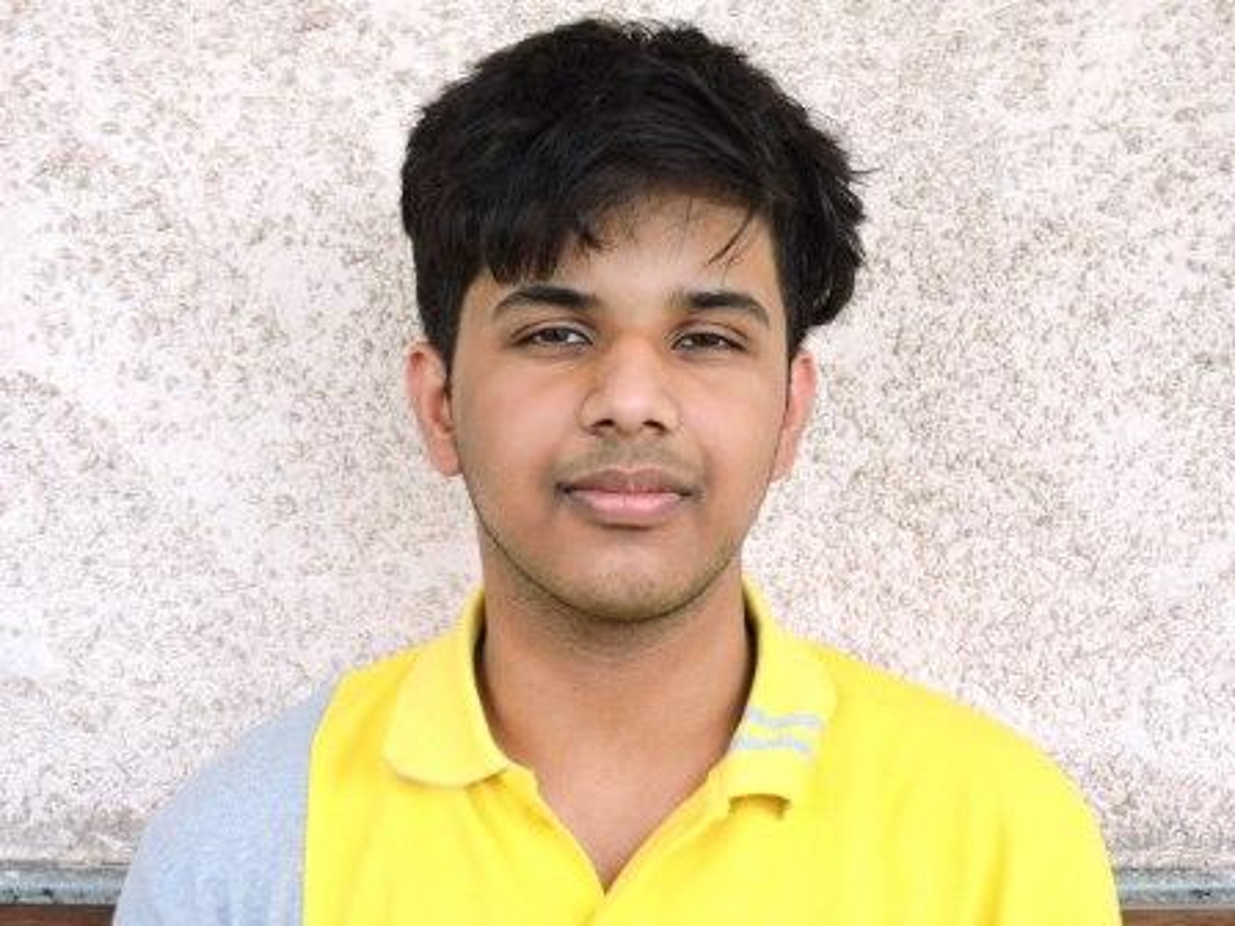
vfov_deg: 30.9
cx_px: 618
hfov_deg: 40.4
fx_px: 1677
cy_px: 463
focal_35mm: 47
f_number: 3.5
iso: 100
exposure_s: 1/60
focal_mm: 8.4
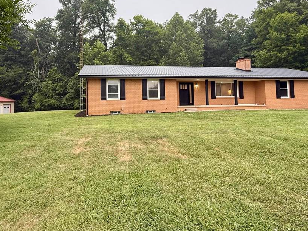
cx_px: 132
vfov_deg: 60.5
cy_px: 91
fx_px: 196
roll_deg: +0.8
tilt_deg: +3.6
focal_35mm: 22
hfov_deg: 76.0
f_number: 2.2
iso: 100
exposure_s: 1/99
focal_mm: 2.22
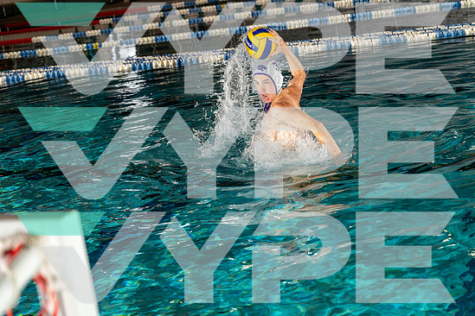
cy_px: 153
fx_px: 976
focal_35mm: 74
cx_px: 238
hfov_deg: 27.3
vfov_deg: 18.4
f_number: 4
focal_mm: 70
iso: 100
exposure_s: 1/250
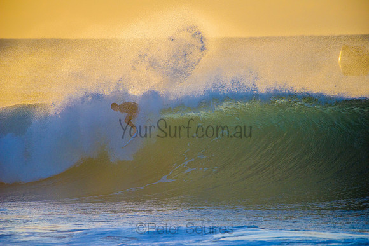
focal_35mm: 500
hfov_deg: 4.1
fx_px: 5126
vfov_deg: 2.8
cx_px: 184
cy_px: 123
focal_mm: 500
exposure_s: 1/2500
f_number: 5.6
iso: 800
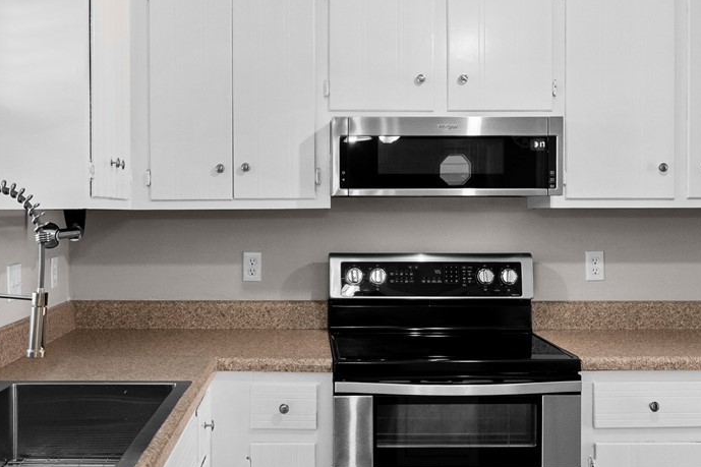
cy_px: 212
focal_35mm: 41
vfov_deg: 32.6
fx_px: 798
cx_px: 313
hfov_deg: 47.3
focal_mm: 17.7
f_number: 9
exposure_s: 1/10
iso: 1600
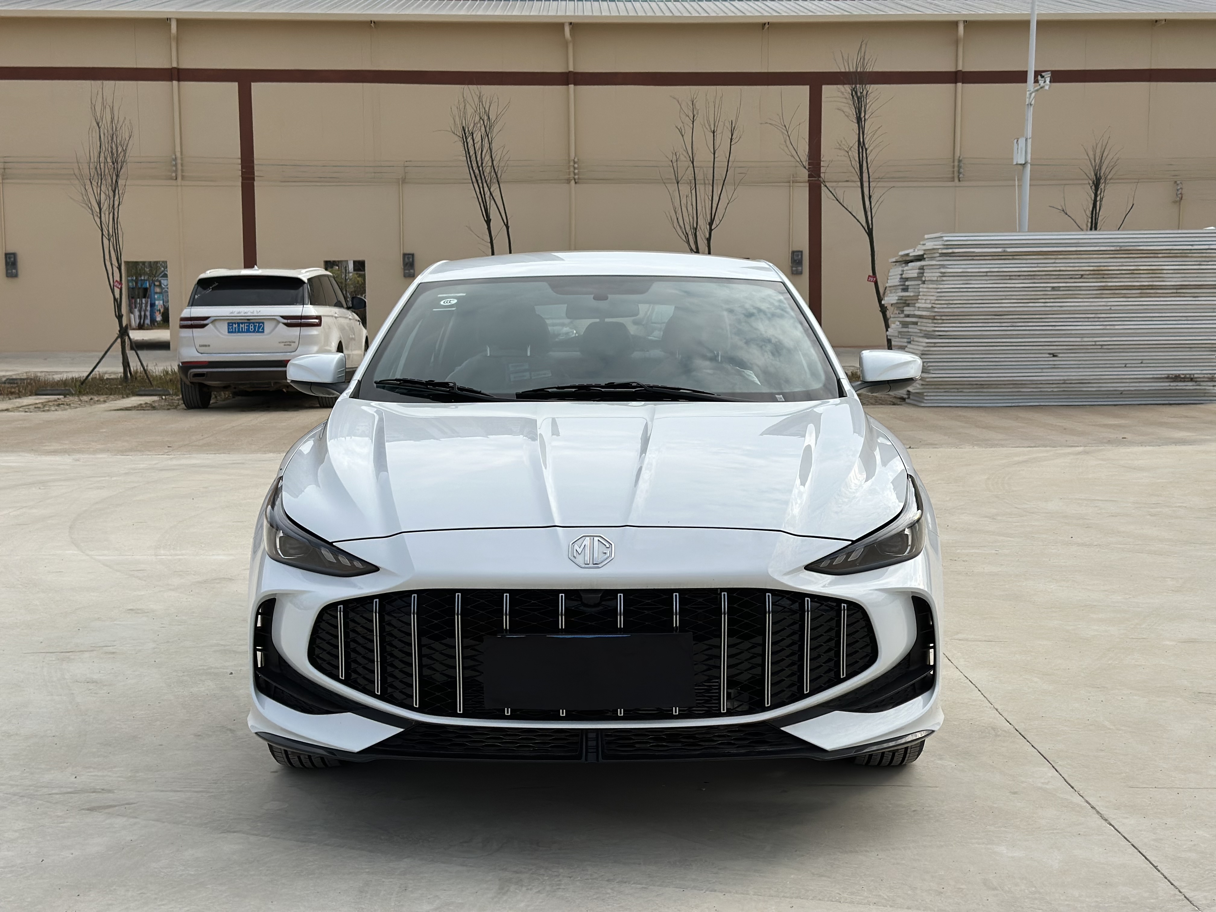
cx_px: 608
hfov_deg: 39.7
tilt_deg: -4.9
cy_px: 456
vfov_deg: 30.3
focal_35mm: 48
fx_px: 1686
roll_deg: +0.6
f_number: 1.78
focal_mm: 6.86
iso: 100
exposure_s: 1/5263
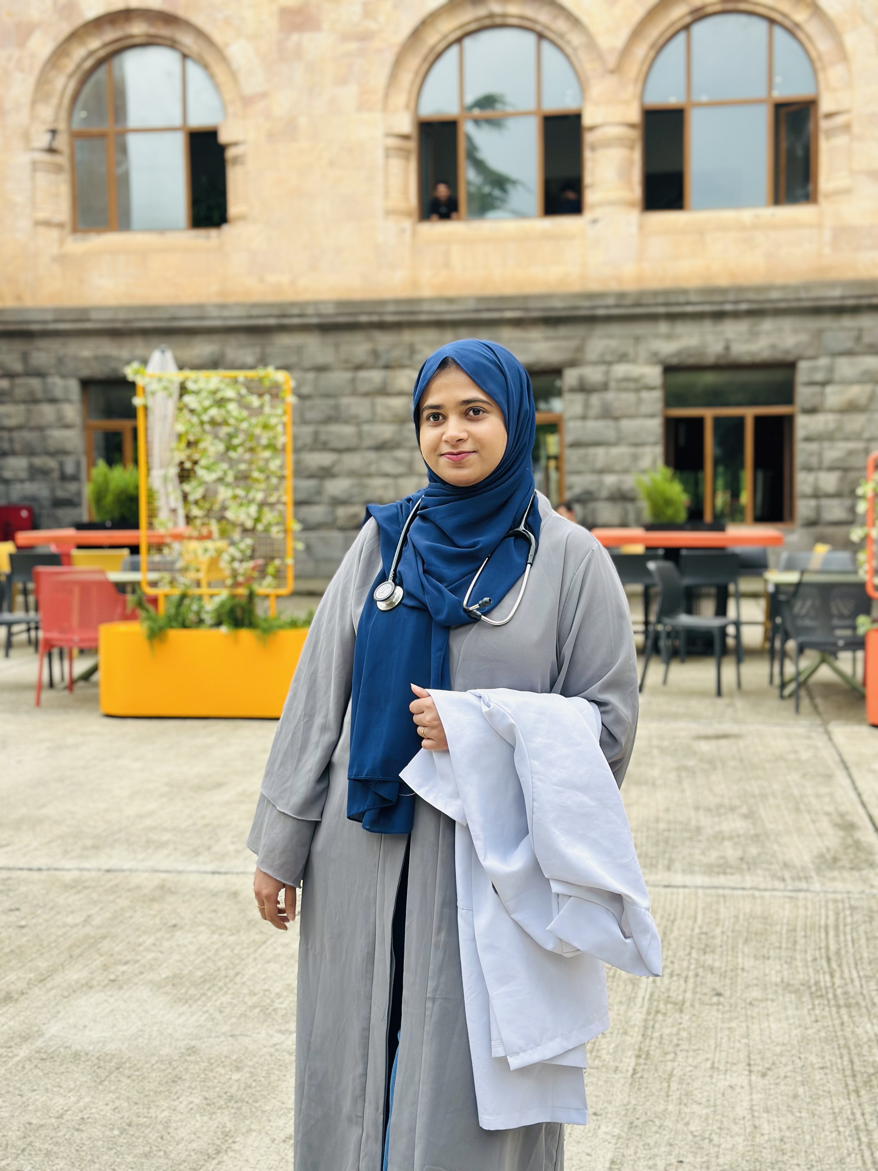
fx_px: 1623
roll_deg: +0.5
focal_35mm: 48
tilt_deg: -2.6
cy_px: 586
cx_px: 439
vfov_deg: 39.7
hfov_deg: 30.3
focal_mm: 6.86
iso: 80
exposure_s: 1/417
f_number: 1.78
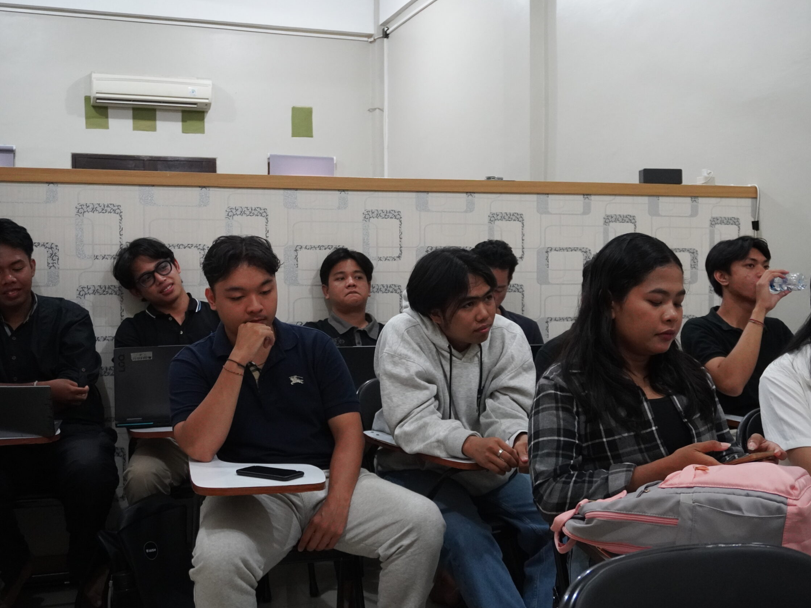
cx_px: 441
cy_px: 305
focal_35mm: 45
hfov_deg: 42.4
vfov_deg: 32.5
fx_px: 1044
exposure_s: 1/80
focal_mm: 27
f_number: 4.5
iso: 3200
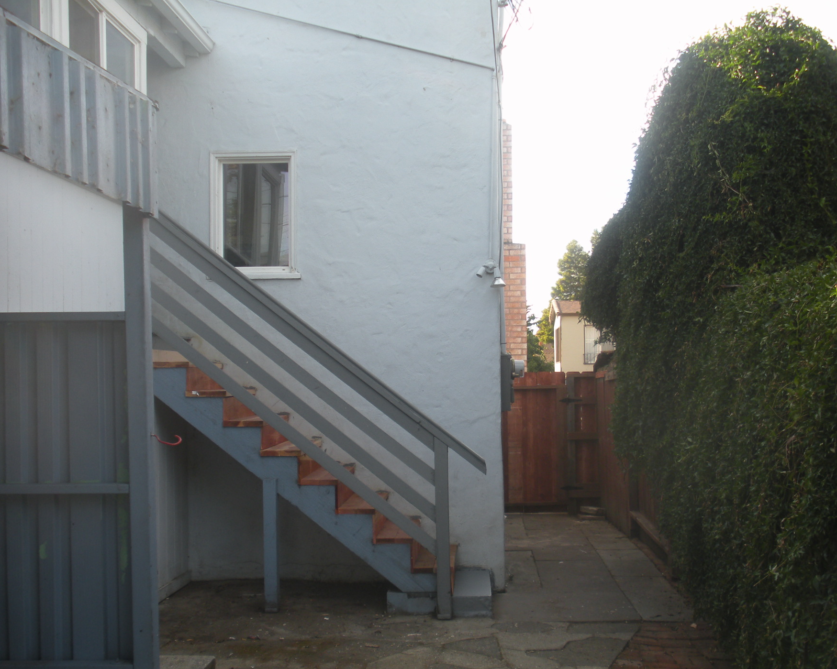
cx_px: 441
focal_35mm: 40
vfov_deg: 37.3
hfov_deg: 45.8
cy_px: 360
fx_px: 991
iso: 64
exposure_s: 1/192
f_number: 3.5
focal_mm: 6.3
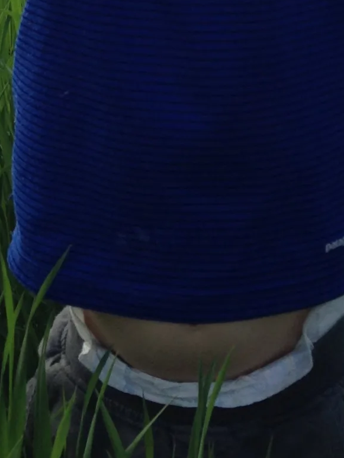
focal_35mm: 109
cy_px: -181
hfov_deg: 13.6
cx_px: 191
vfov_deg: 16.7
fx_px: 1445
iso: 50
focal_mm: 4.12
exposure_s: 1/596
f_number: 2.4
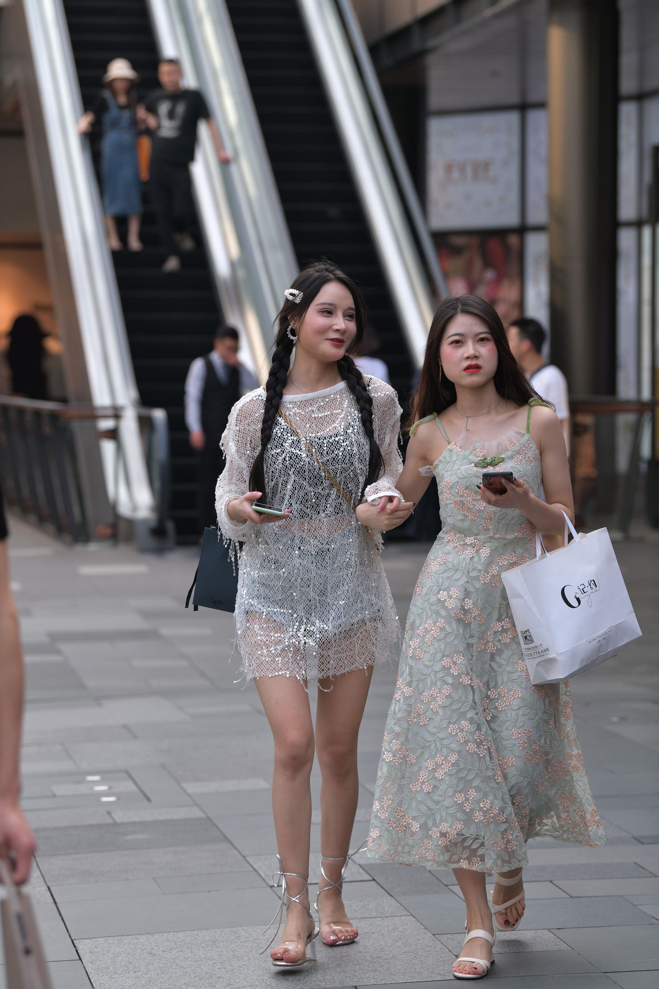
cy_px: 494
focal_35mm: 122
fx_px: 3350
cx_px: 330
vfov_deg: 16.8
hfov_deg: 11.2
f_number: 4
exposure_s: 1/640
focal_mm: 122
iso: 500
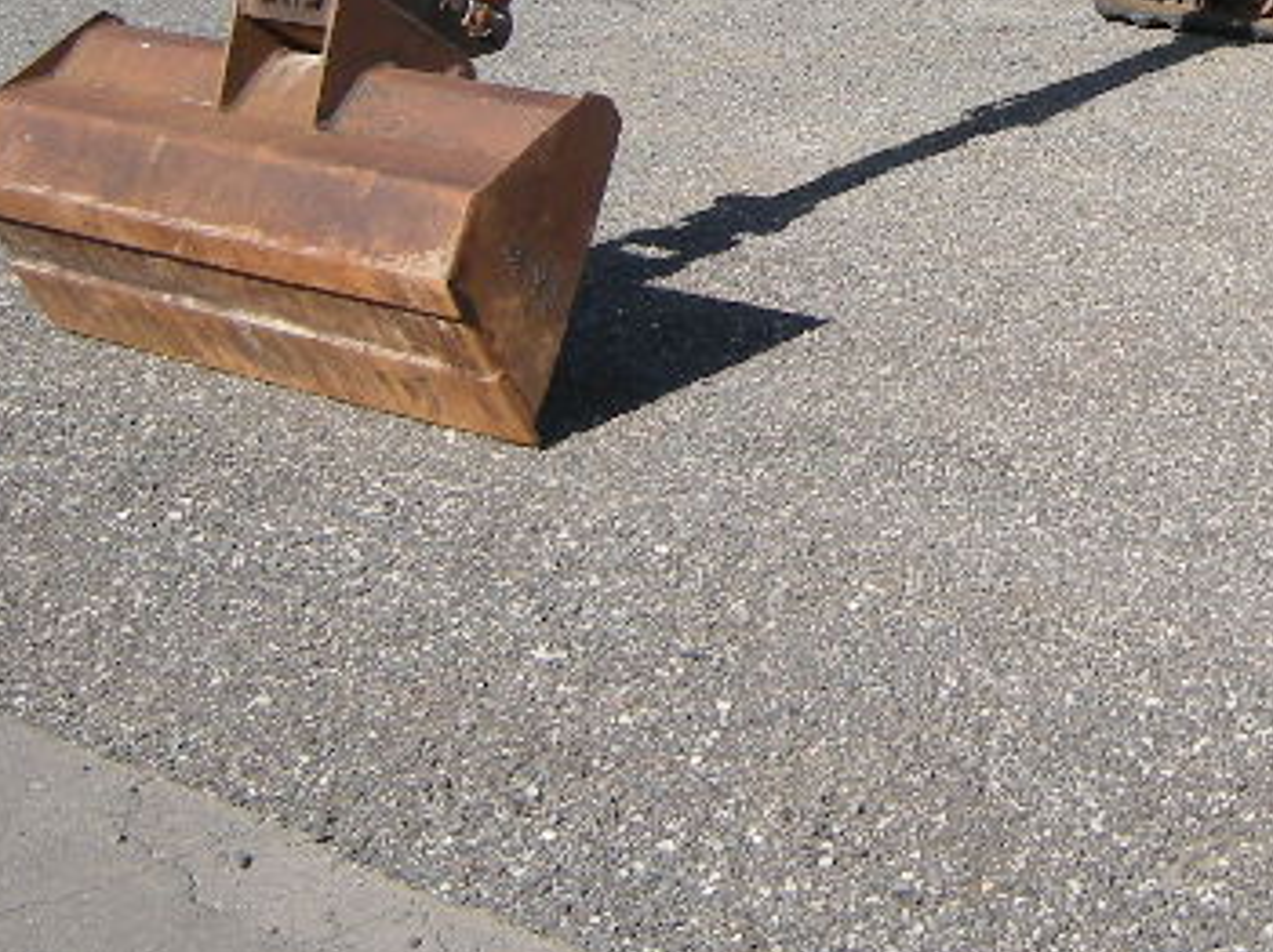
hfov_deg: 23.3
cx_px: 1131
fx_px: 3013
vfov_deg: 17.4
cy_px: -69
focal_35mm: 82
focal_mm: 4.7
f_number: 5.6
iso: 64
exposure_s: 1/210
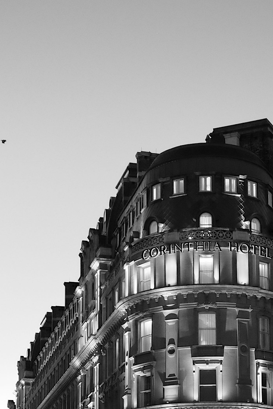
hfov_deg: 15.1
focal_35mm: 90
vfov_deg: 21.5
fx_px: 1024
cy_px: 441
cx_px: 220
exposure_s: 1/26
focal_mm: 27
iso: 3200
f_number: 2.8
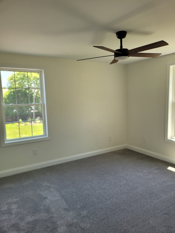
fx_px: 175
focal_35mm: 26
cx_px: 88
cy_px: 116
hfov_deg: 53.1
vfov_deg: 67.3
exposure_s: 1/120
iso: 80
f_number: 1.8
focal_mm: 5.4
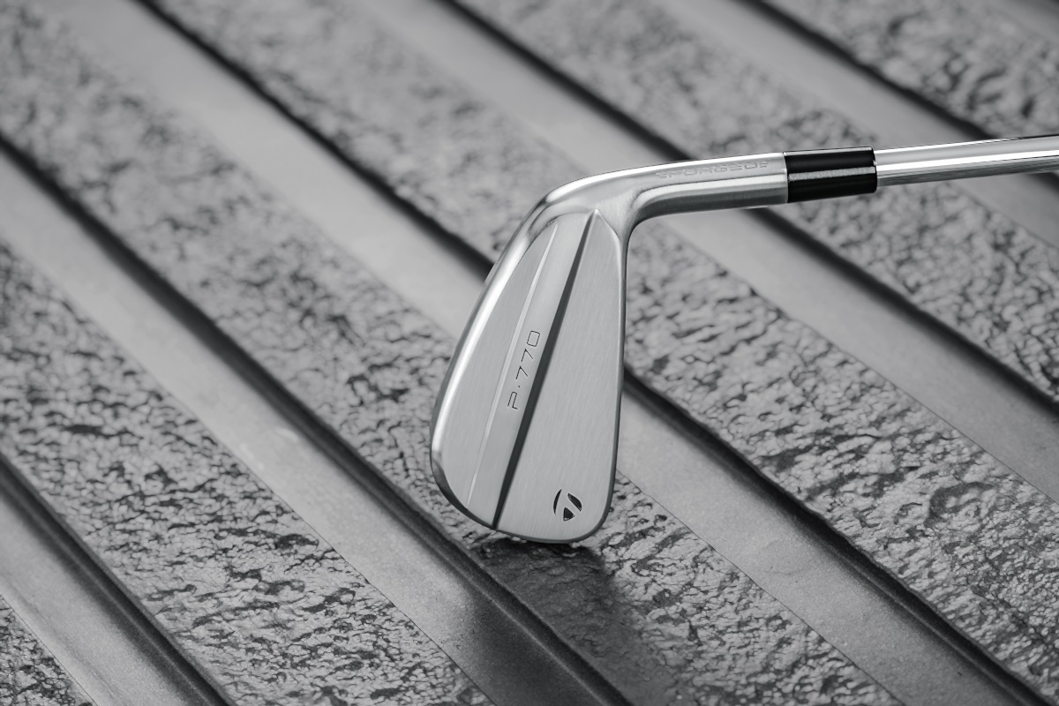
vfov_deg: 12.9
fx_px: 3118
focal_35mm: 106
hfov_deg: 19.3
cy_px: 353
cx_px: 530
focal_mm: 106
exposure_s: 1/200
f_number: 7.1
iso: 800
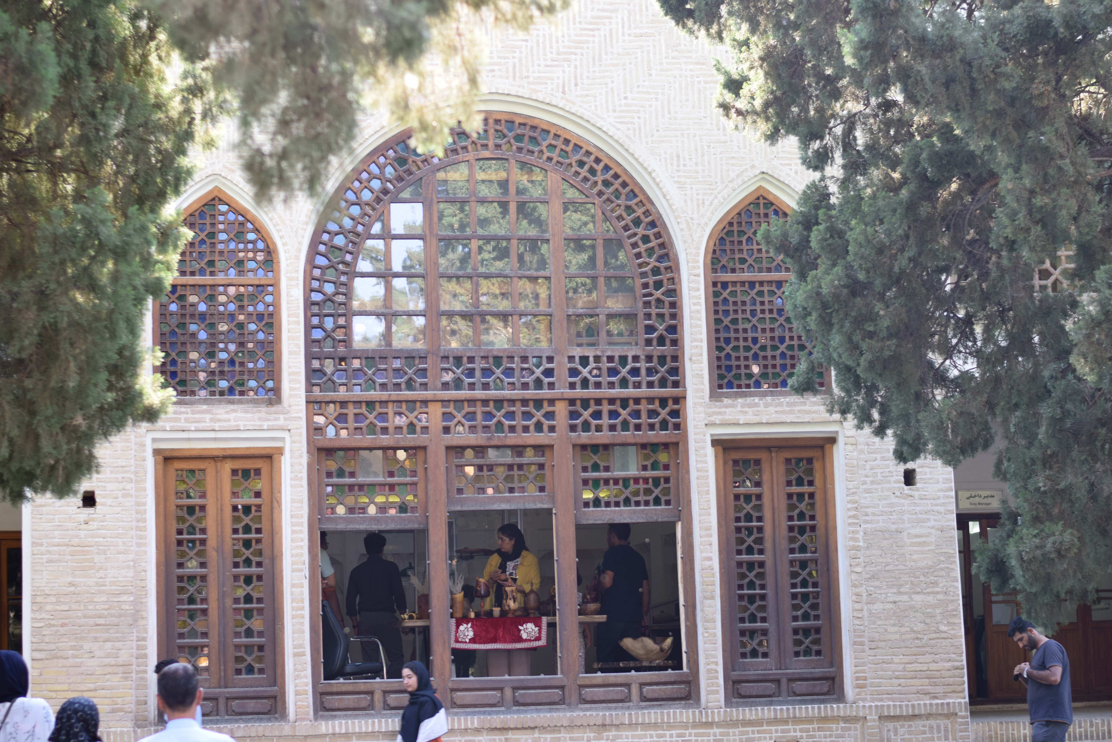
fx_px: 2316
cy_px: 371
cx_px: 556
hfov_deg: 27.0
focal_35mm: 75
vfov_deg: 18.2
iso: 100
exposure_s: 1/100
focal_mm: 50
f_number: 2.5
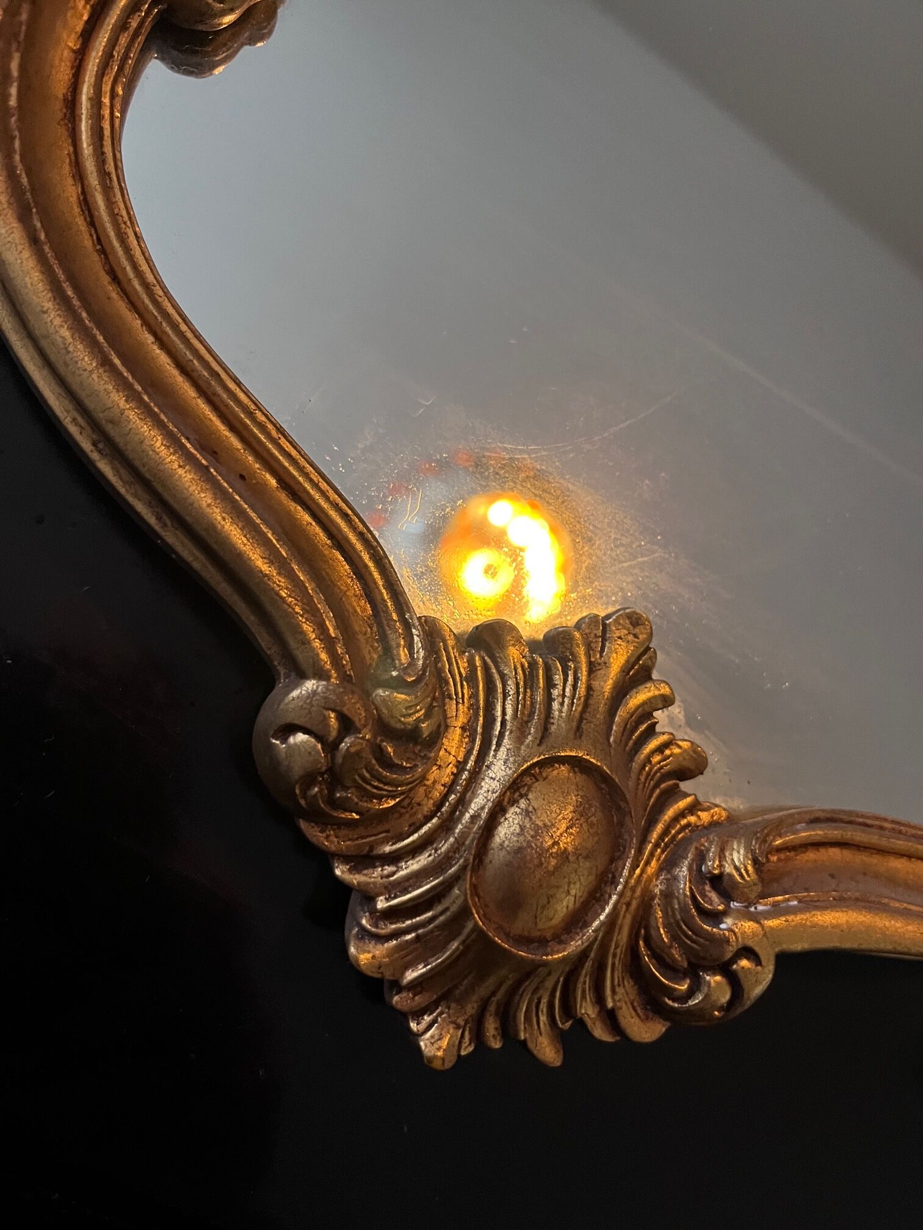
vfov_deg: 67.3
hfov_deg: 53.1
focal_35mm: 26
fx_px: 924
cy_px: 615
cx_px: 462
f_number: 1.6
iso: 500
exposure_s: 1/25
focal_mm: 5.1
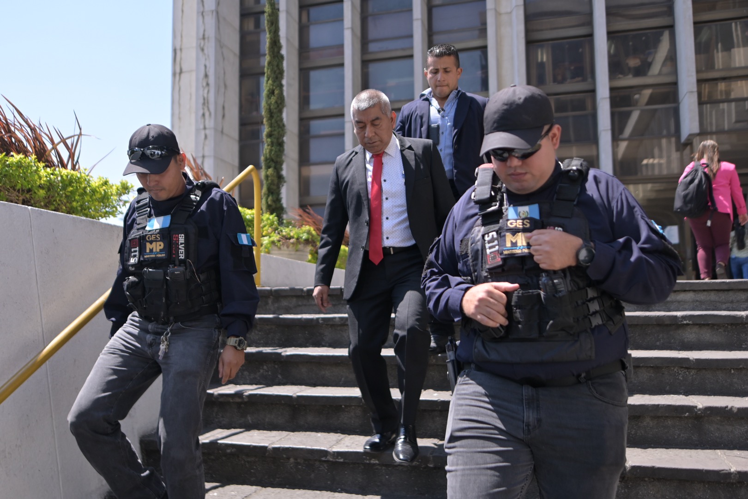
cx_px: 374
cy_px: 250
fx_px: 623
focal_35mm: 30
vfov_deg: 43.6
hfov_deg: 61.9
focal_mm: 20
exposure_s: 1/4000
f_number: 1.4
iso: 100
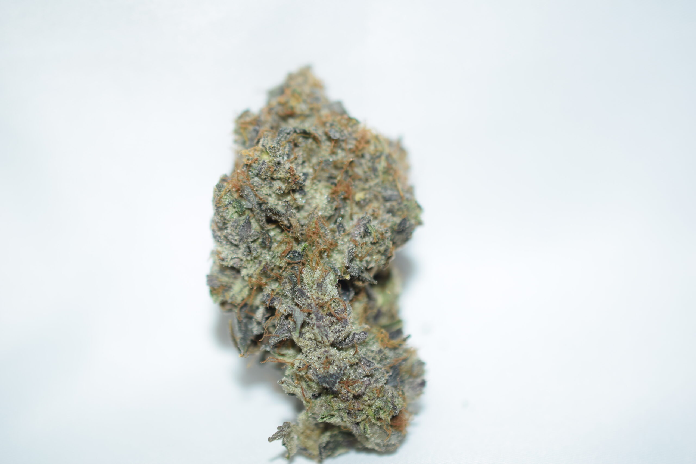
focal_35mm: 60
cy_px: 232
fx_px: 1160
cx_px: 348
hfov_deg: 33.4
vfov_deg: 22.6
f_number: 3.2
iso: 100
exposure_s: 1/60
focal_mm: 40
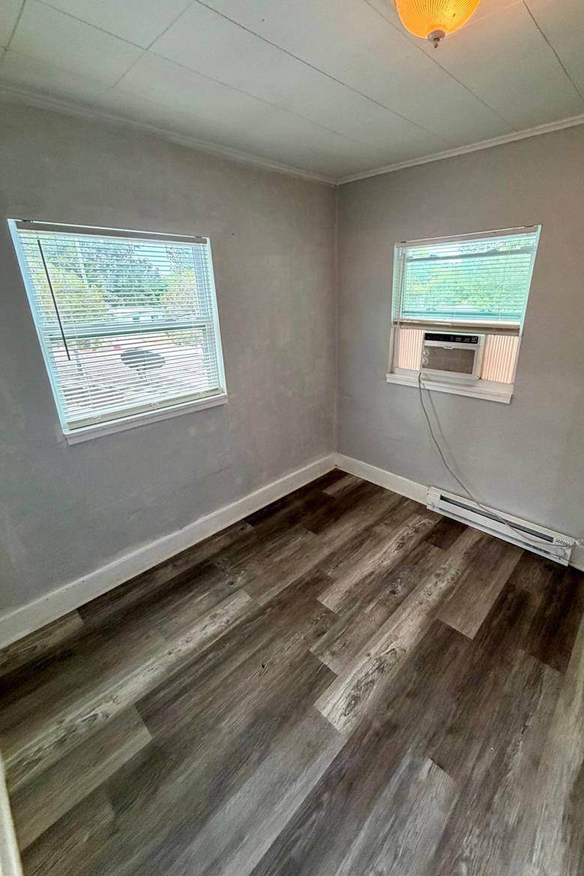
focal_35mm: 15
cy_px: 426
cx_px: 319
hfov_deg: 77.1
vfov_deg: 100.4
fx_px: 365
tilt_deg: -19.7
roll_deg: +2.3
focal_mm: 2.22
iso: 400
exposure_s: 1/60
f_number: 2.2
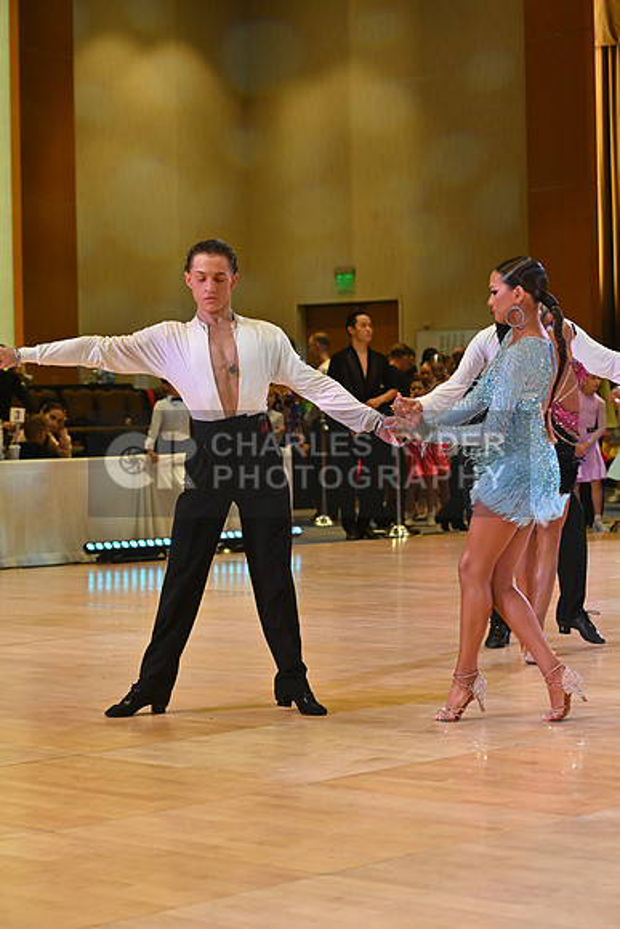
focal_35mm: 95
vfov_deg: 21.5
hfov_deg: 14.4
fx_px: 2453
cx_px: 310
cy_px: 464
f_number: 7.1
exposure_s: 1/400
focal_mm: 95
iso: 4000
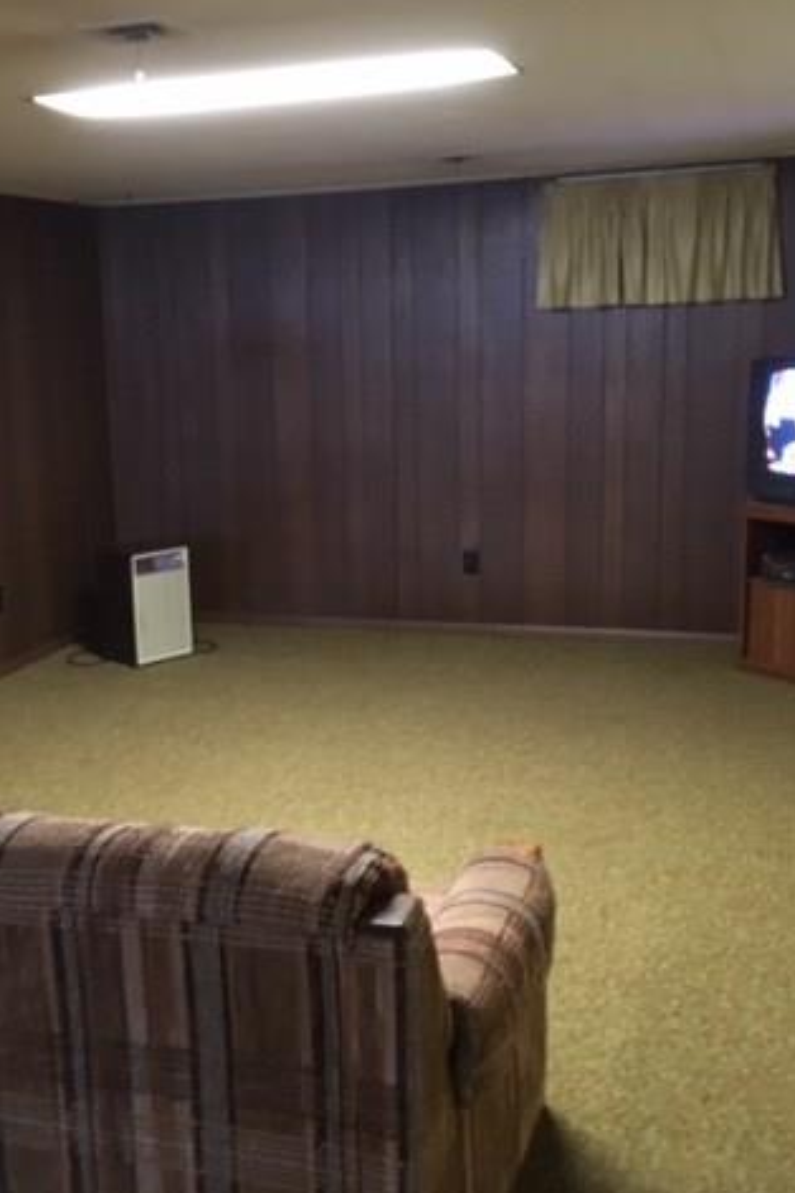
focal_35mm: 41
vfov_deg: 47.4
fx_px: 1358
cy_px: 603
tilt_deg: -11.3
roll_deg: +2.4
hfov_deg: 32.4
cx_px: 281
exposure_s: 1/15
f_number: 2.2
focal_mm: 4.15
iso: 400
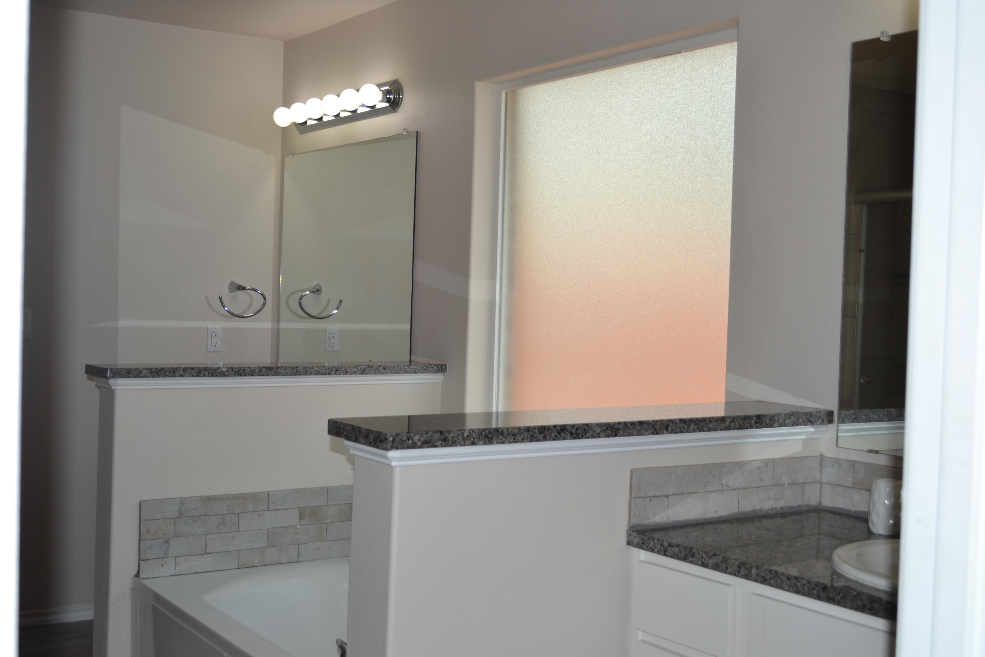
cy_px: 328
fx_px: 1149
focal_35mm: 42
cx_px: 492
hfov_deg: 46.4
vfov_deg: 31.9
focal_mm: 28
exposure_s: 1/125
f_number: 4.5
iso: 100
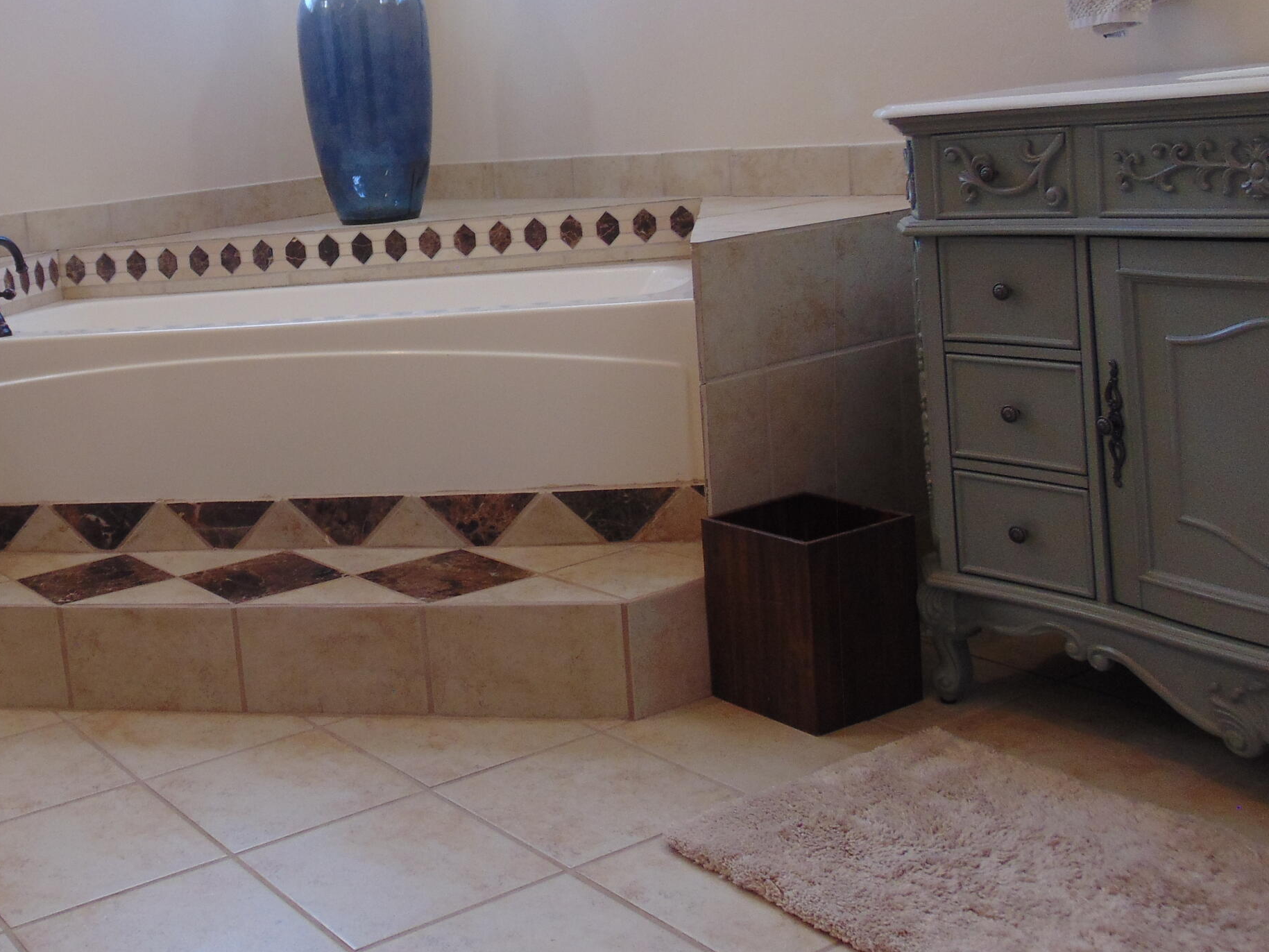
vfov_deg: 34.7
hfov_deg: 43.8
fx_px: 1503
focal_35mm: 41
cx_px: 268
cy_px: 296
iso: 80
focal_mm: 4.5
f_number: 3
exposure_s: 1/40
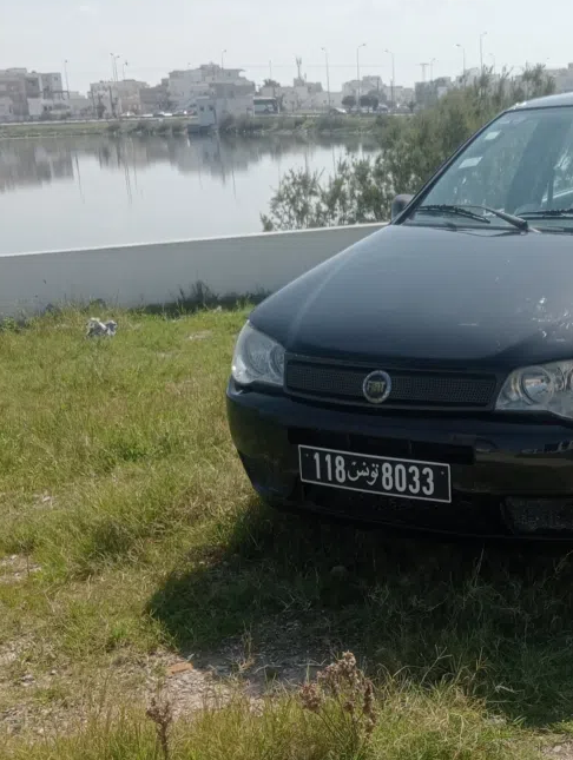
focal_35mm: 59
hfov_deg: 24.2
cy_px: 487
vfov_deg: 32.5
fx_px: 1298
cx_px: 514
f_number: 1.8
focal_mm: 4.04
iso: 114
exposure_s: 1/1157
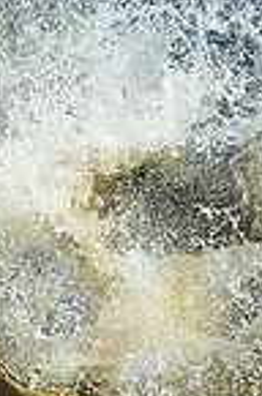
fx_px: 1843
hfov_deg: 8.1
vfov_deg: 12.0
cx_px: 55
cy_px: -49
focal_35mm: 168
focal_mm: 28
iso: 400
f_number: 10
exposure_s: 1/400
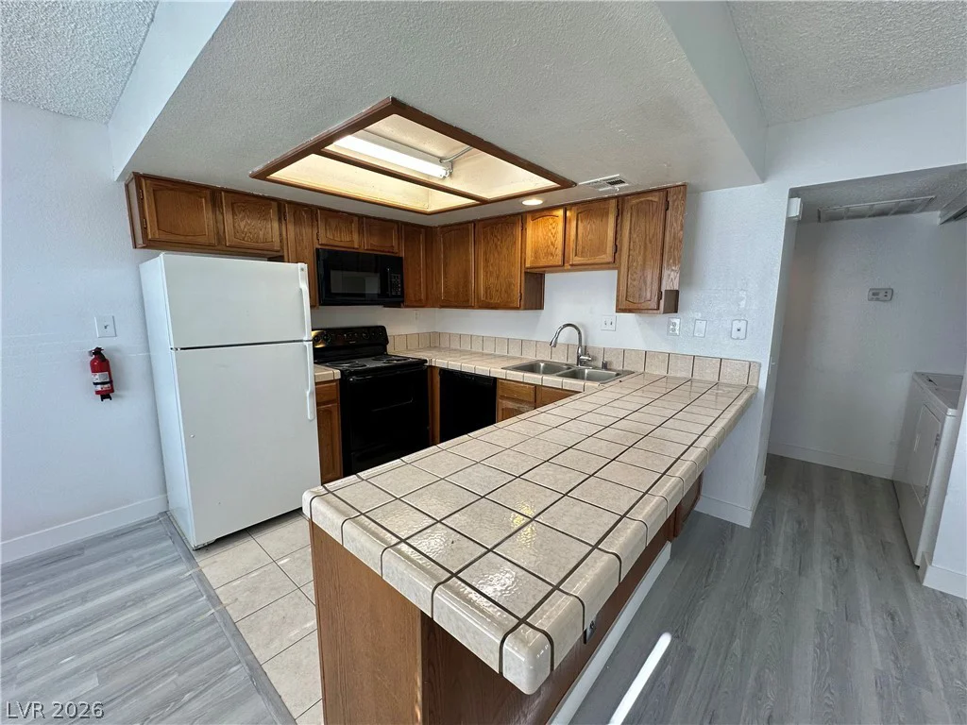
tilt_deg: -8.7
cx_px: 484
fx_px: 391
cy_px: 362
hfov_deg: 102.1
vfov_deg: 85.7
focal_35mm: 14
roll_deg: -0.5
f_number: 2.2
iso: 100
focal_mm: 2.22
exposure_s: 1/120
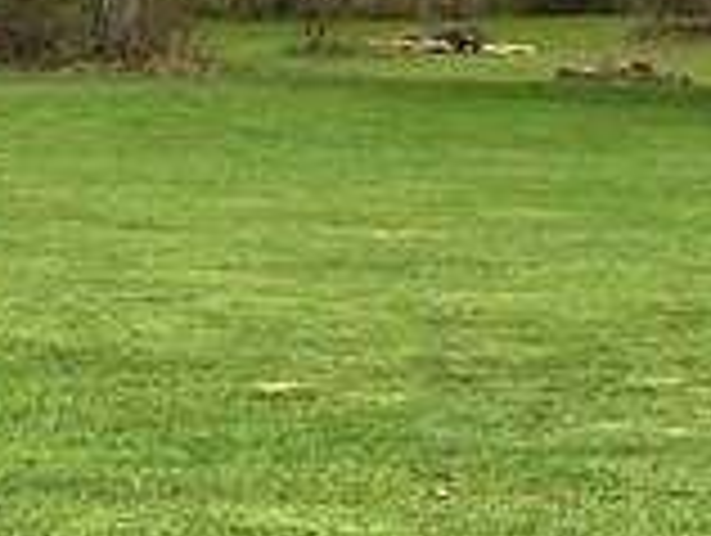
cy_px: 216
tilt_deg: -4.4
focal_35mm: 181
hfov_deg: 10.3
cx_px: -567
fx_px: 3723
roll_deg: +0.2
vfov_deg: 8.2
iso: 20
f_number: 1.8
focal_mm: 4
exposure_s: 1/255
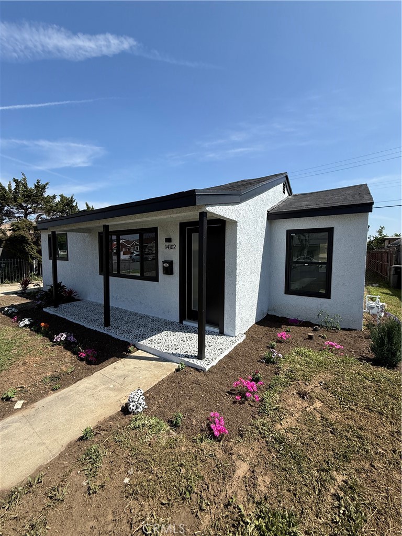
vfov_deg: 102.1
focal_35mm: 14
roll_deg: -0.4
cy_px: 268
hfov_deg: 85.7
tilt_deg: -4.2
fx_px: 217
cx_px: 201
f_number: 2.2
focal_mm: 2.22
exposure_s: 1/2024
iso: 50
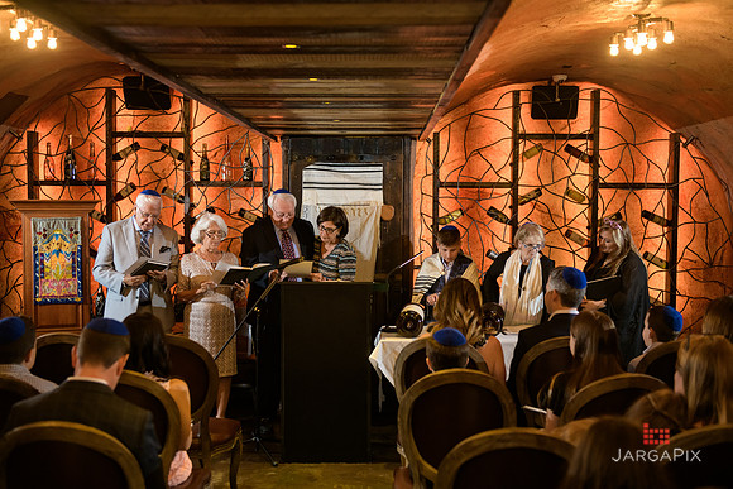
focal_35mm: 48
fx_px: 978
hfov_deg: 41.1
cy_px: 244
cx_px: 366
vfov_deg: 28.1
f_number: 3.2
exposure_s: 1/125
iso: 1600
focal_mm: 48
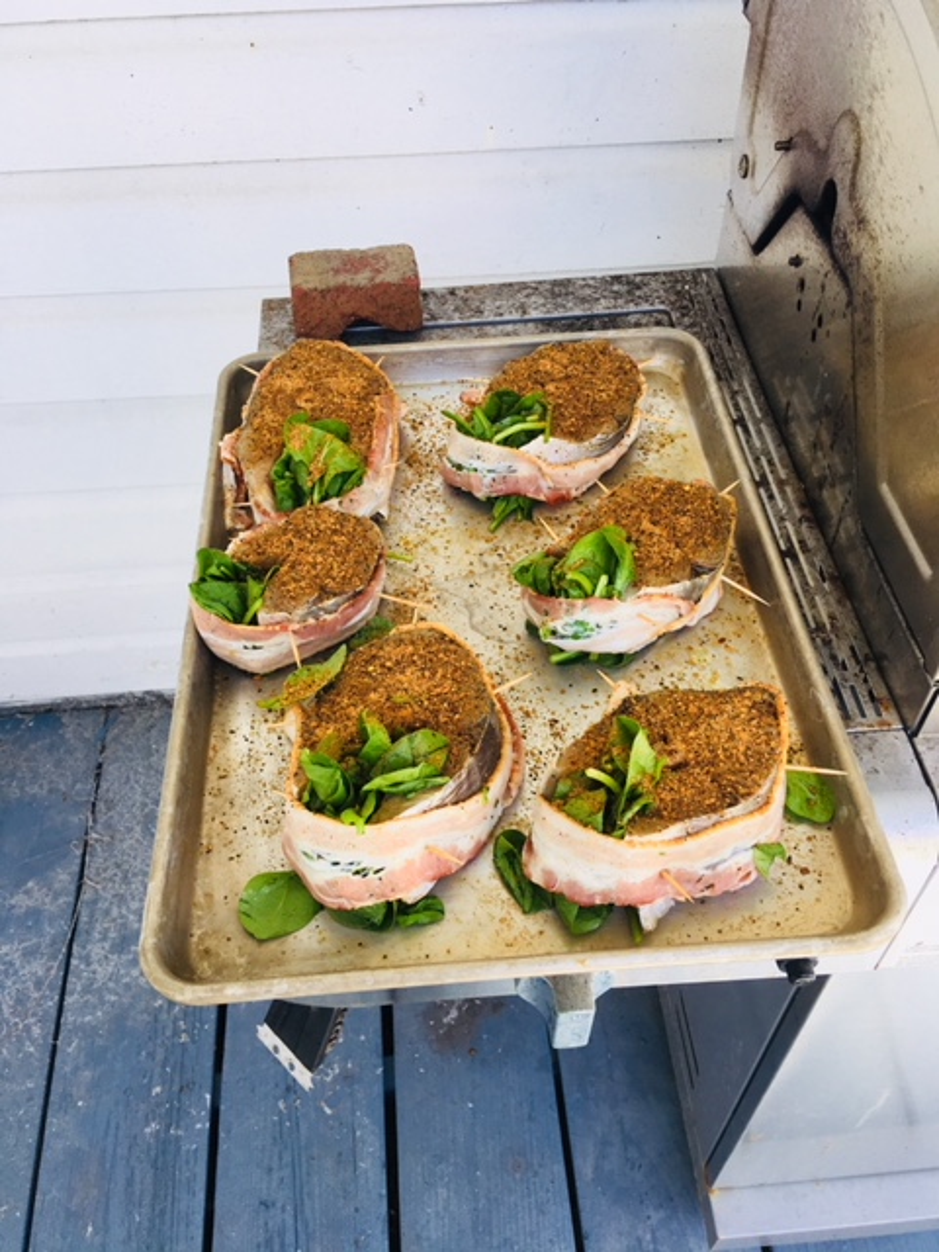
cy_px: 626
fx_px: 1049
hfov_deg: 48.2
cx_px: 470
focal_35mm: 29
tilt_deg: -50.0
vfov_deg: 61.7
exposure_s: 1/120
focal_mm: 4.15
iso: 32
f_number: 2.2
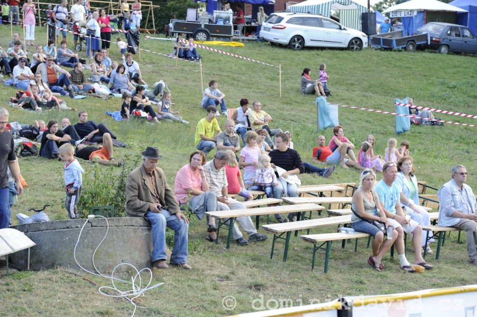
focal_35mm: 112
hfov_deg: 18.3
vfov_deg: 12.2
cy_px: 158
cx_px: 238
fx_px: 1483
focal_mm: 112
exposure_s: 1/200
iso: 500
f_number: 5.6
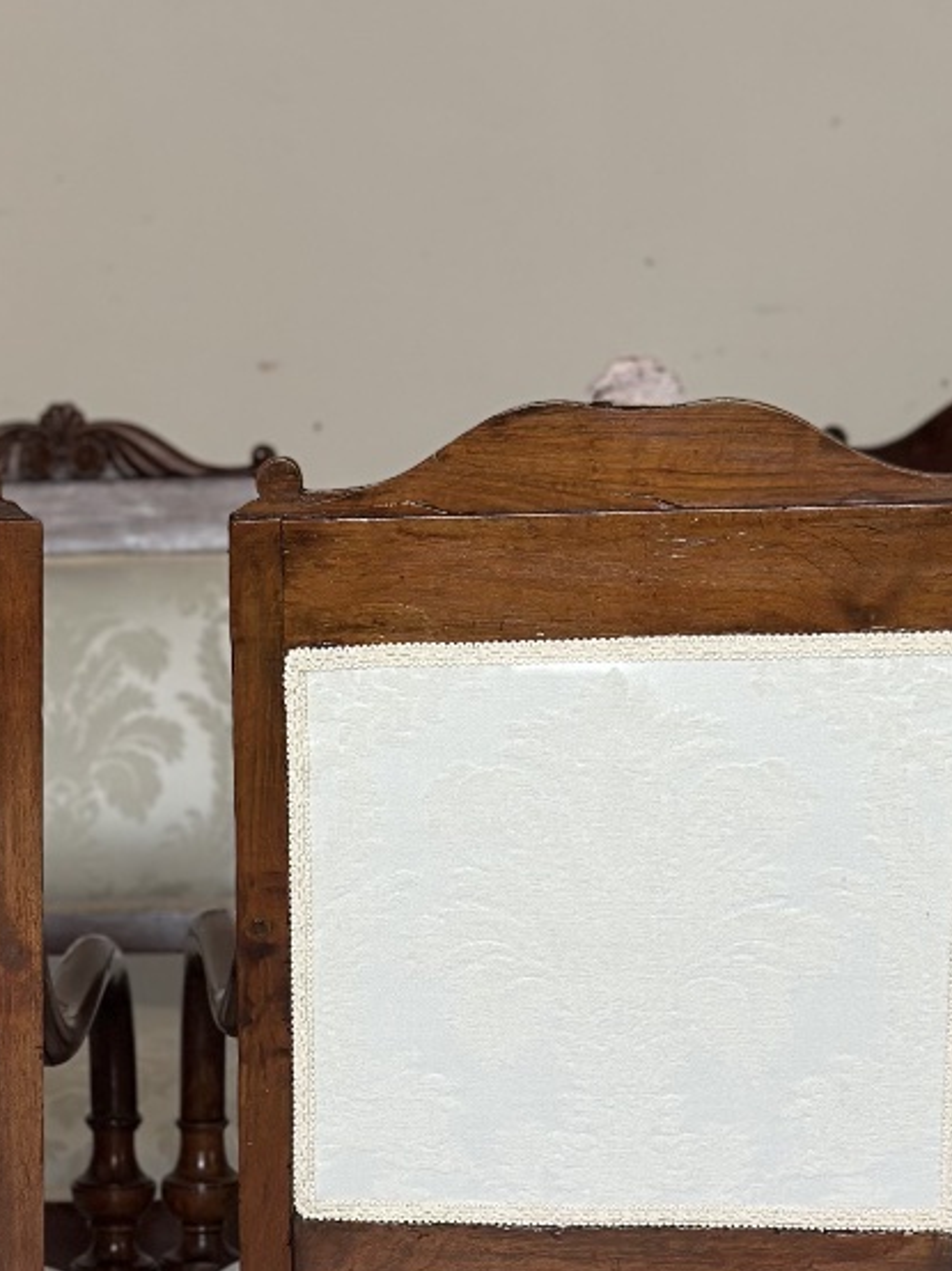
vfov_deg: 18.4
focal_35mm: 104
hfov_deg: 14.1
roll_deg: -0.1
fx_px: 3817
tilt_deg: -13.6
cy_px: 1312
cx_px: 83
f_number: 1.78
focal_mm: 6.86
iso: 125
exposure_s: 1/106
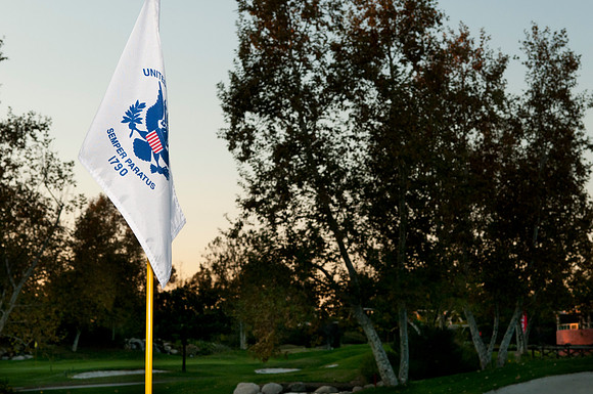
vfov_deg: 22.6
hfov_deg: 33.4
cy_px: 197
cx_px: 296
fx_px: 987
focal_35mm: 60
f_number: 9
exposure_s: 1/320
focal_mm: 40
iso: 500
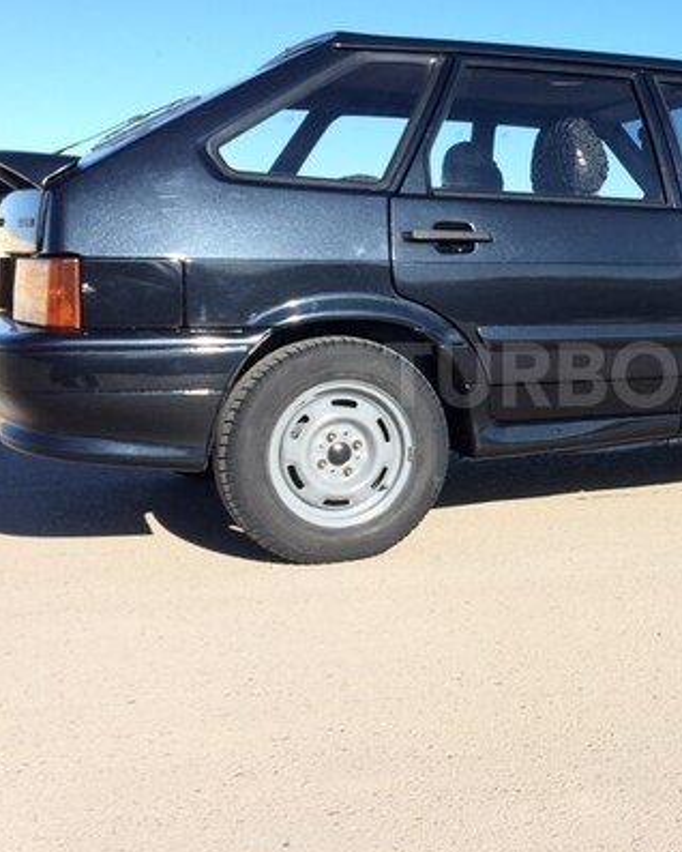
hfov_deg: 30.8
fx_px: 1185
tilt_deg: -4.1
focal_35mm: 47
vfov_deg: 39.5
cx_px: 603
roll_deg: +0.4
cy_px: 374
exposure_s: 1/1244
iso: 32
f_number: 2.2
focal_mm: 4.15
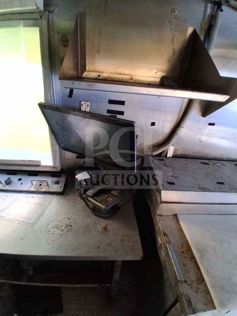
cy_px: 158
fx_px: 155
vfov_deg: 91.0
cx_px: 118
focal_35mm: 17
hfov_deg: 74.7
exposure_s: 1/40
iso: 400
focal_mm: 1.4
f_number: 2.2
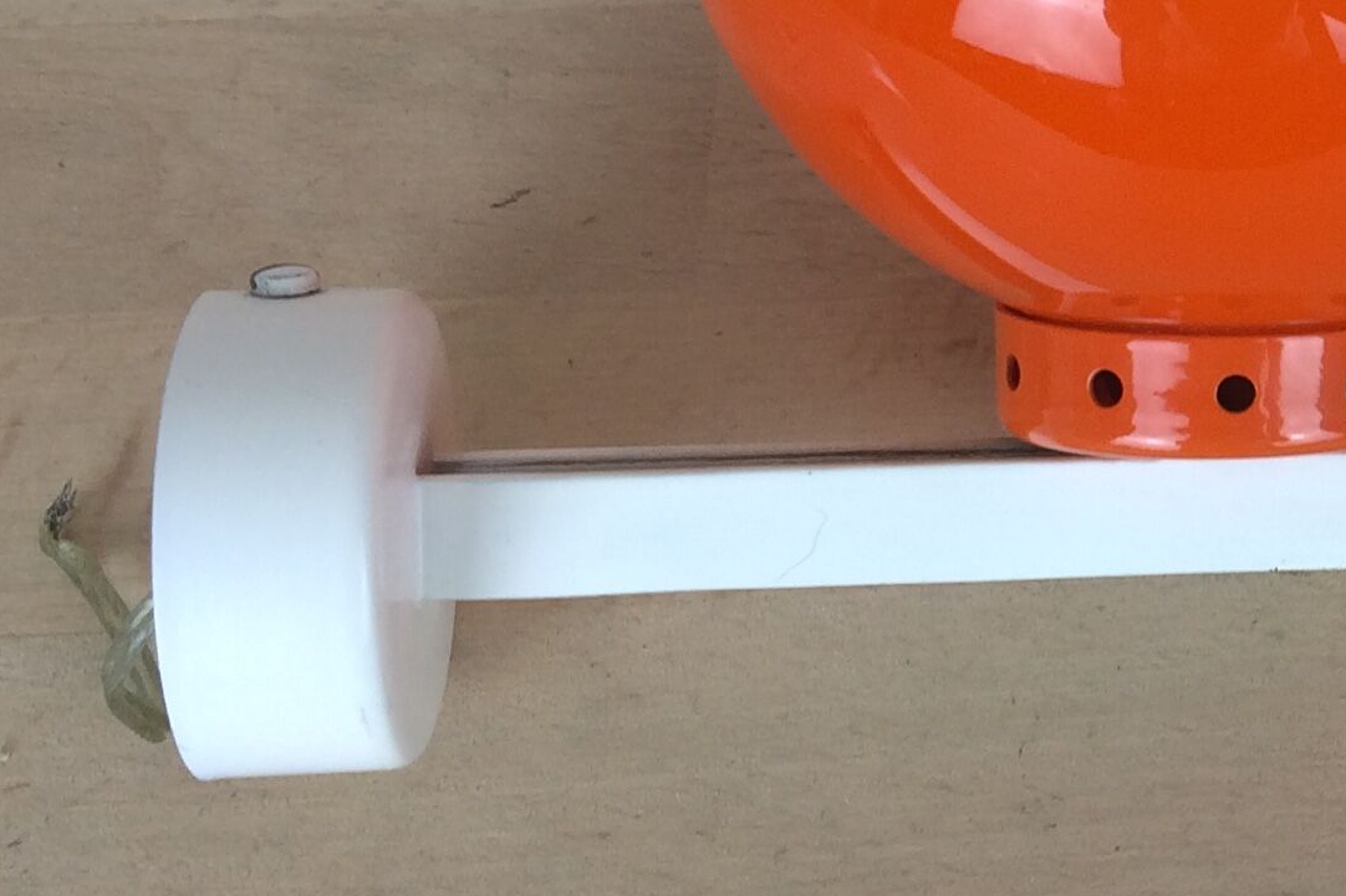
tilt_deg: -59.3
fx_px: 3402
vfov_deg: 14.9
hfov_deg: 20.1
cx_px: 1857
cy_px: 169
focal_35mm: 91
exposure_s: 1/50
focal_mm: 4.15
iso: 40
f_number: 2.2
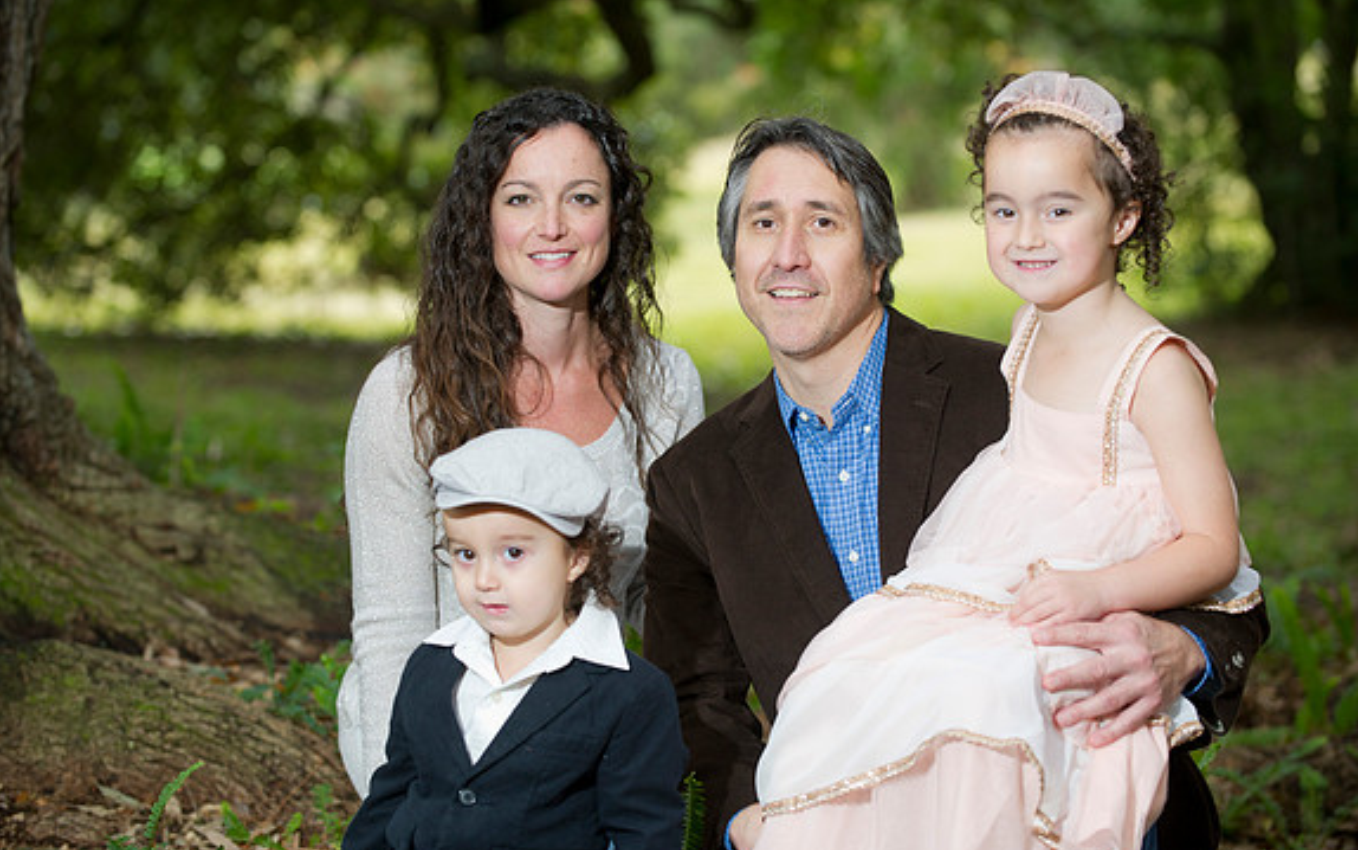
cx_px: 684
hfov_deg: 19.3
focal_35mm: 108
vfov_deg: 12.1
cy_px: 433
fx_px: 3998
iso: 320
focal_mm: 105
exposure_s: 1/250
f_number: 3.2
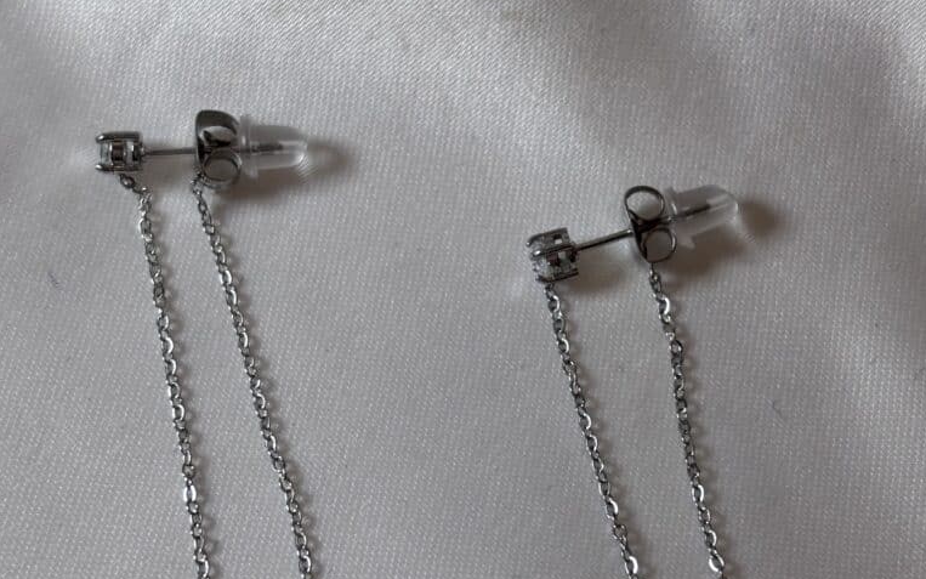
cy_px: 340
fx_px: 1868
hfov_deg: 27.8
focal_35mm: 74
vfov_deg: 17.6
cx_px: 464
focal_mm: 5.96
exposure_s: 1/261
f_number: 1.6
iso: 32
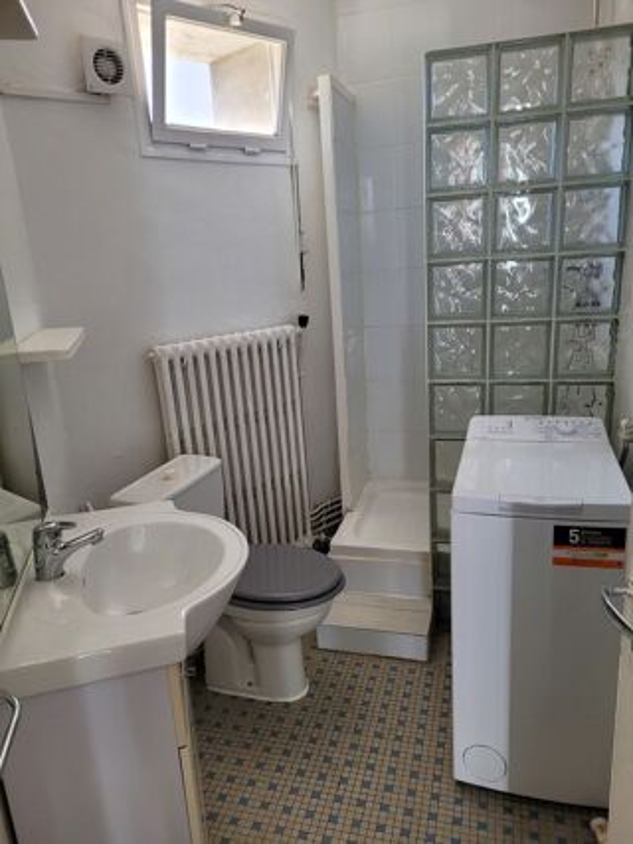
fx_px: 634
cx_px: 316
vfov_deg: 67.3
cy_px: 422
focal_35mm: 26
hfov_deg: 53.0
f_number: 1.8
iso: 125
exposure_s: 1/100
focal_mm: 5.4
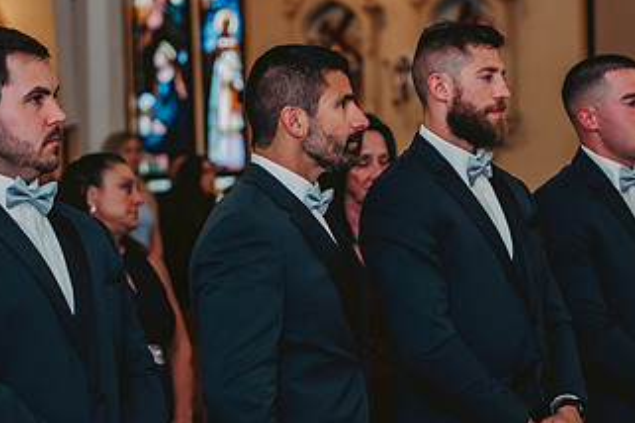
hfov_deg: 14.5
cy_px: 238
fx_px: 2487
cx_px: 402
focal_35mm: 141
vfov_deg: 9.7
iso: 800
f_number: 2.8
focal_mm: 78
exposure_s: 1/80
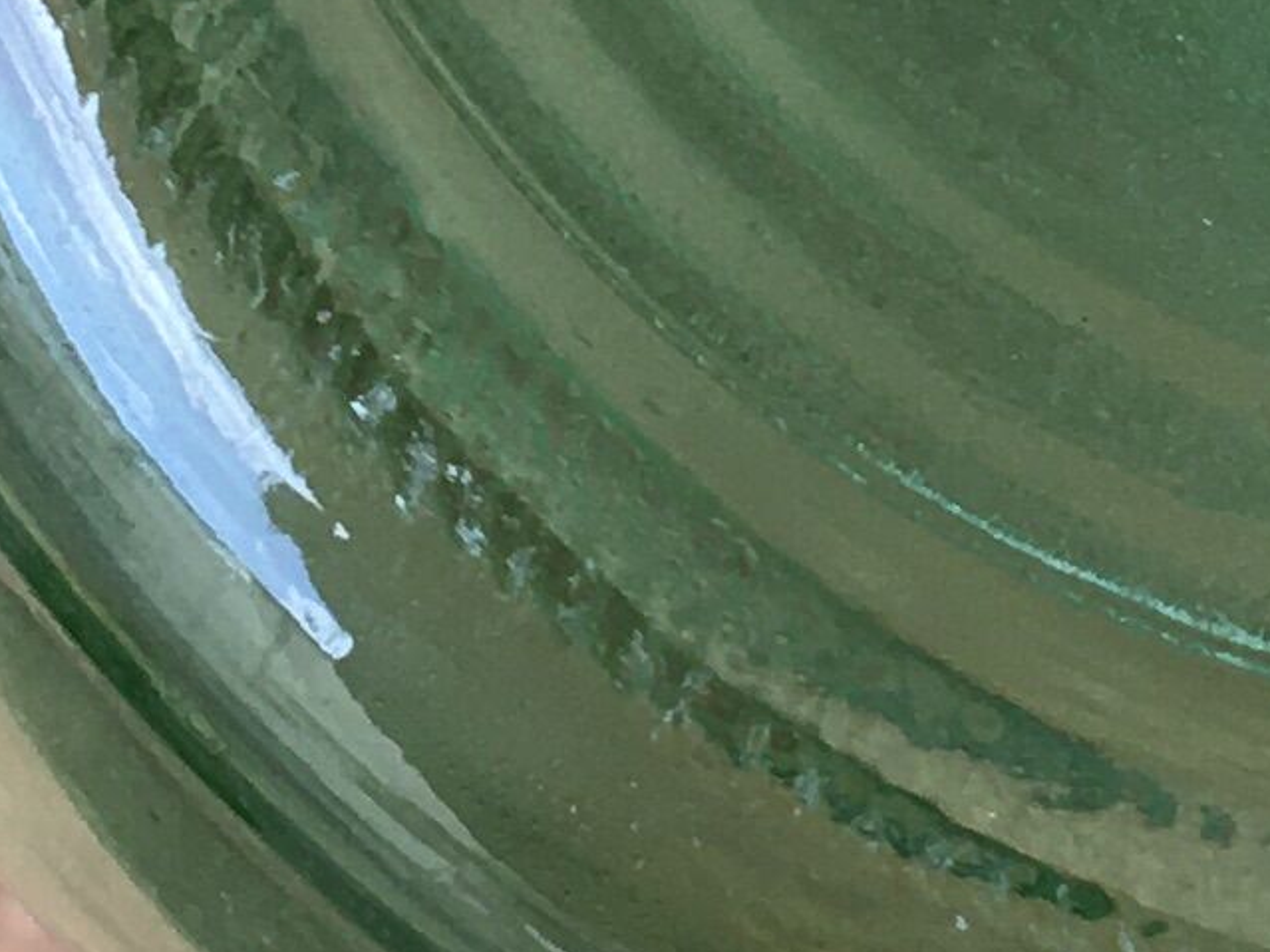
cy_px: -70
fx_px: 6713
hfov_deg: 10.8
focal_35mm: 183
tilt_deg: -81.6
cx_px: 755
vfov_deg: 8.1
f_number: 2.2
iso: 40
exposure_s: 1/100
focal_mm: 4.15
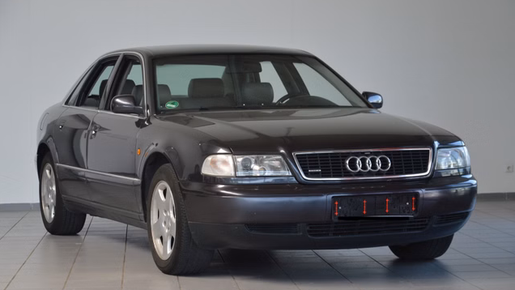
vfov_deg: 12.4
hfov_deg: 21.8
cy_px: 163
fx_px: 1338
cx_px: 257
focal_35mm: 98
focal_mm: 62
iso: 400
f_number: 5.3
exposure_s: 1/100
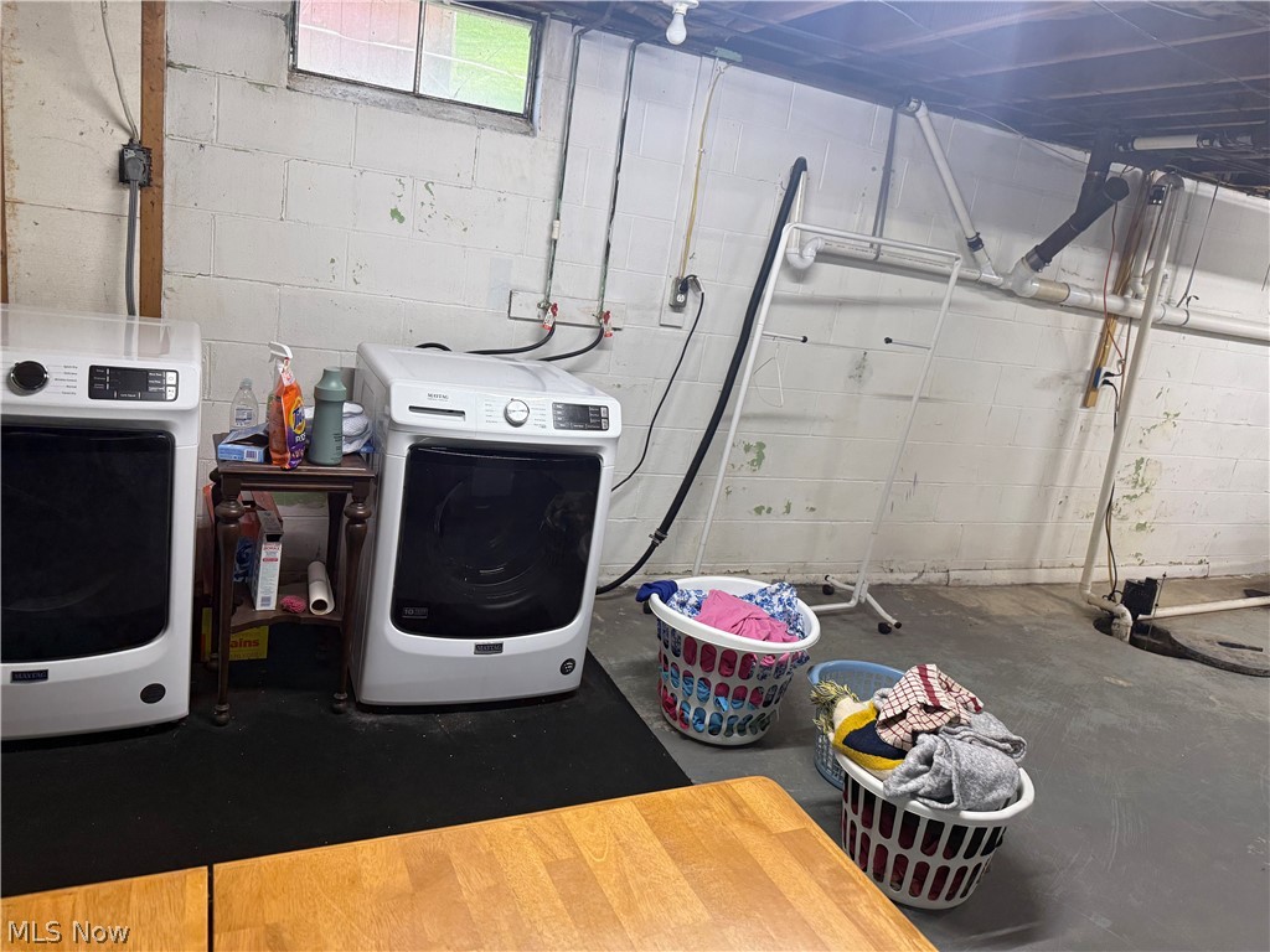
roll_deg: -7.2
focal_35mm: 24
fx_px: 881
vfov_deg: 56.8
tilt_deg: -12.1
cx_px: 635
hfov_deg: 71.6
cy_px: 476
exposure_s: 1/120
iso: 200
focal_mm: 6.76
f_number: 1.78
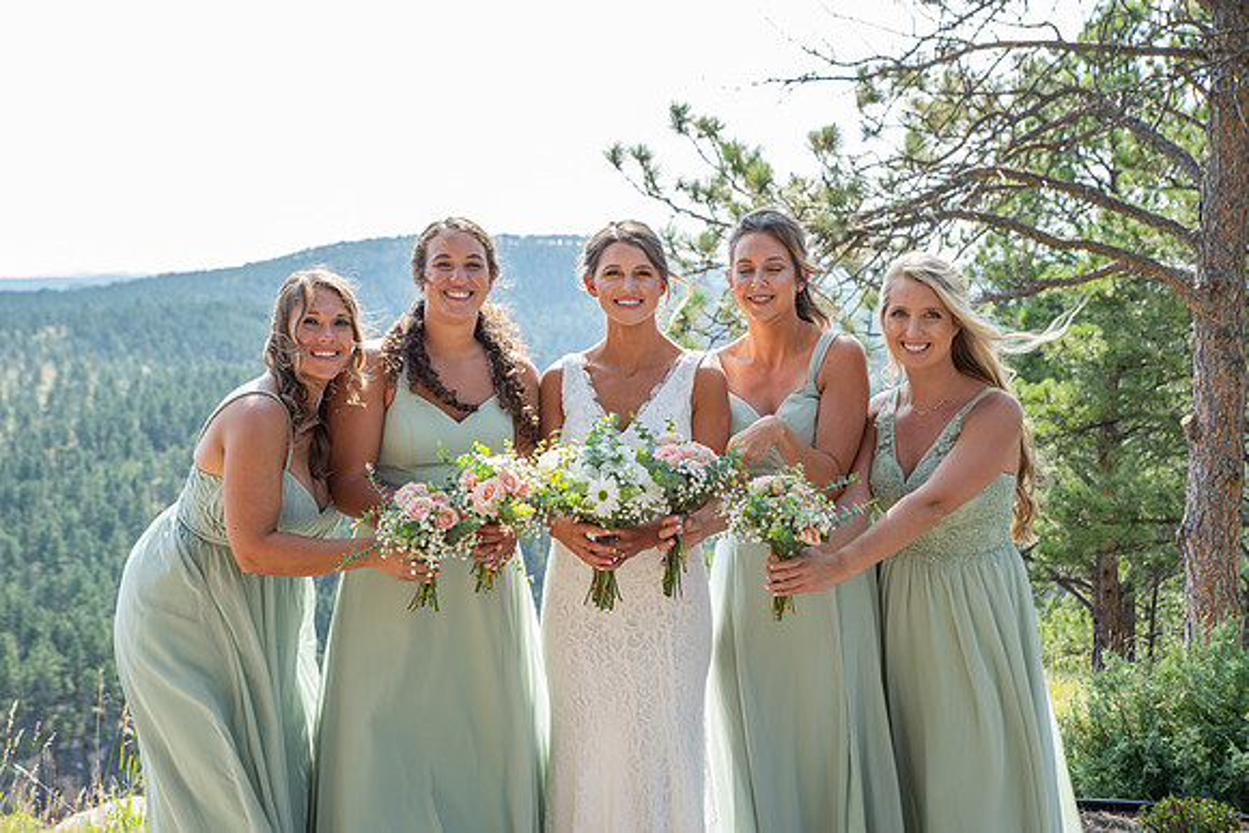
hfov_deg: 41.1
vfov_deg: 28.1
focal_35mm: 48
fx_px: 1666
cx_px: 624
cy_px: 416
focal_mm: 48
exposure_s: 1/160
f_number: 4.5
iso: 125
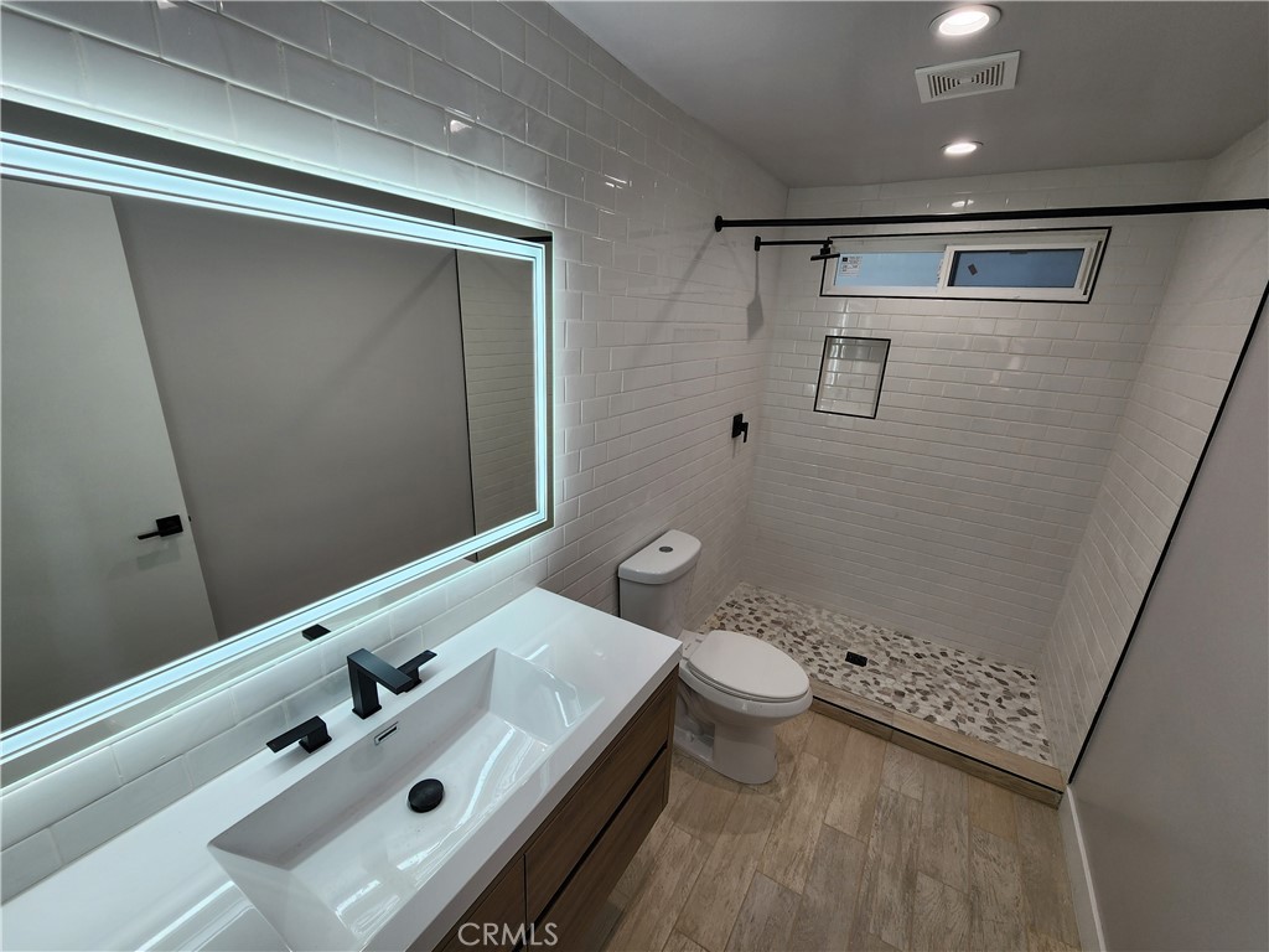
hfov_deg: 106.2
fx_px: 477
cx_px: 634
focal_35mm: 13
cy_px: 476
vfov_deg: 89.9
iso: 64
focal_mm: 2.2
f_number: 2.2
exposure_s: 1/120
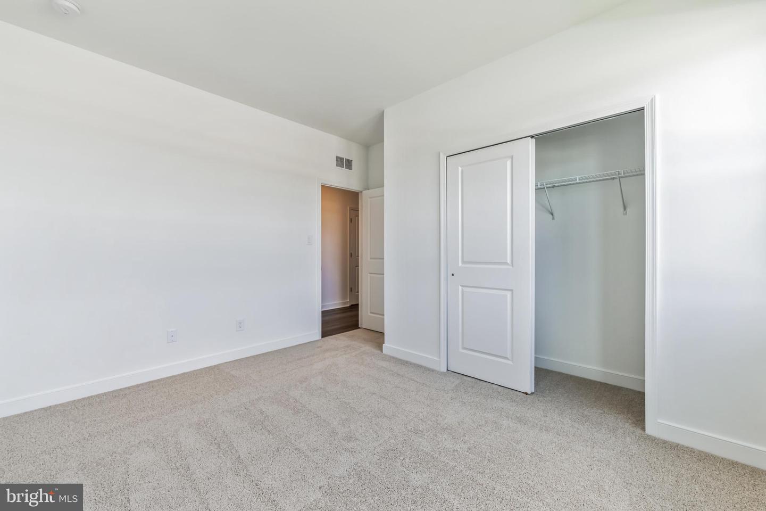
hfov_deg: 104.3
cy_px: 256
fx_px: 298
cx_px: 383
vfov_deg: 81.2
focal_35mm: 14
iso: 100
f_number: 8
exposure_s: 1/8
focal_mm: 14
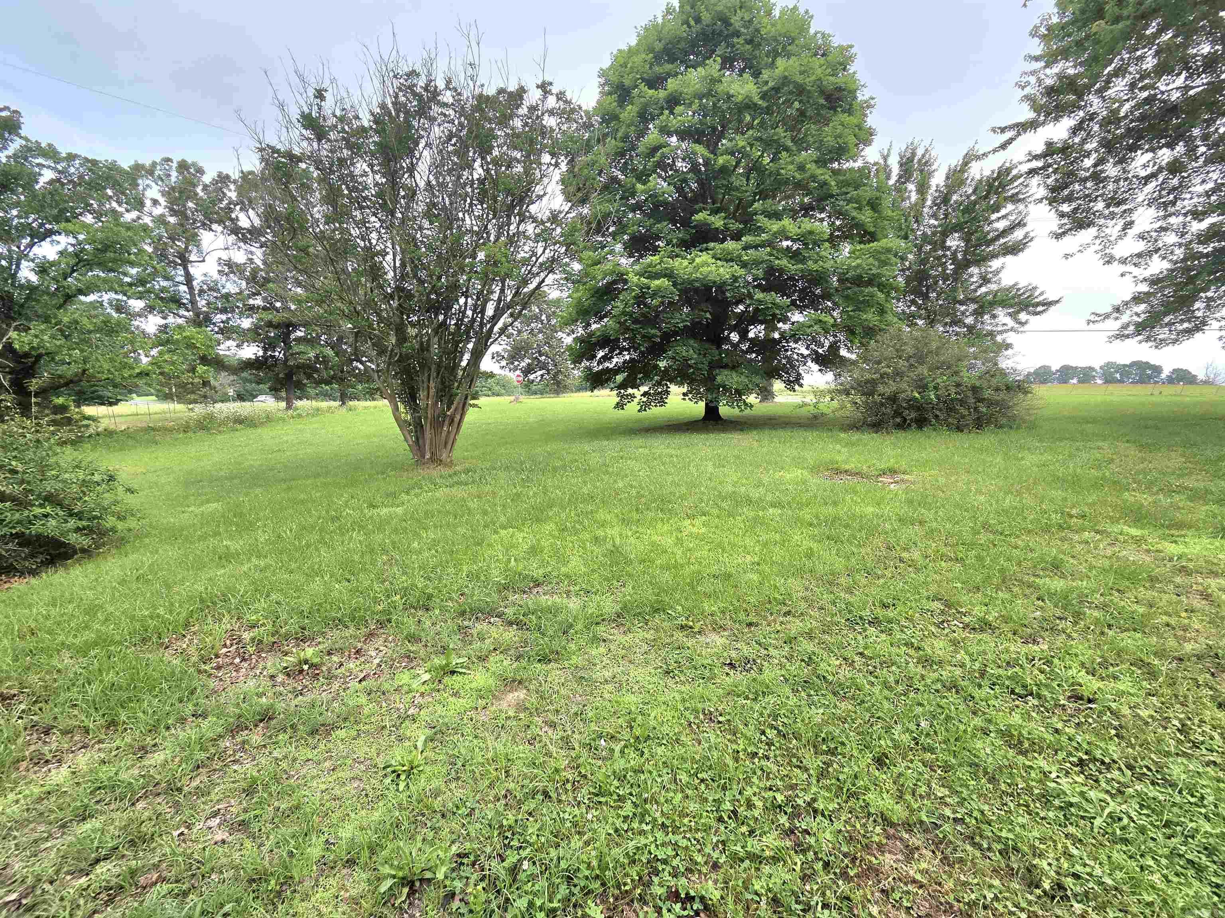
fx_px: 460
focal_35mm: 13
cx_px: 612
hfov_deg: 106.2
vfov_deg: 89.9
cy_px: 459
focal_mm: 2.2
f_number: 2.2
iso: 50
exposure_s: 1/909
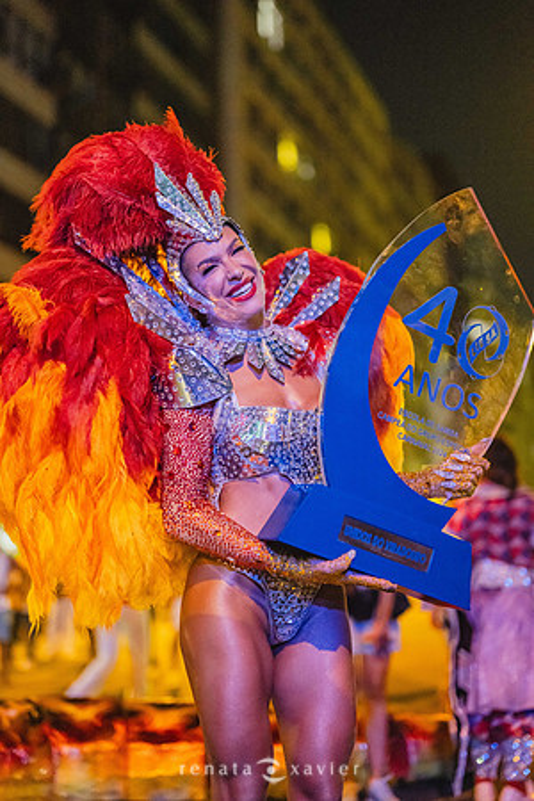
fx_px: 1112
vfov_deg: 39.6
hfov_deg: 27.0
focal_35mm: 50
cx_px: 267
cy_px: 400
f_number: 1.2
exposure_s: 1/250
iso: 6400
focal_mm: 50
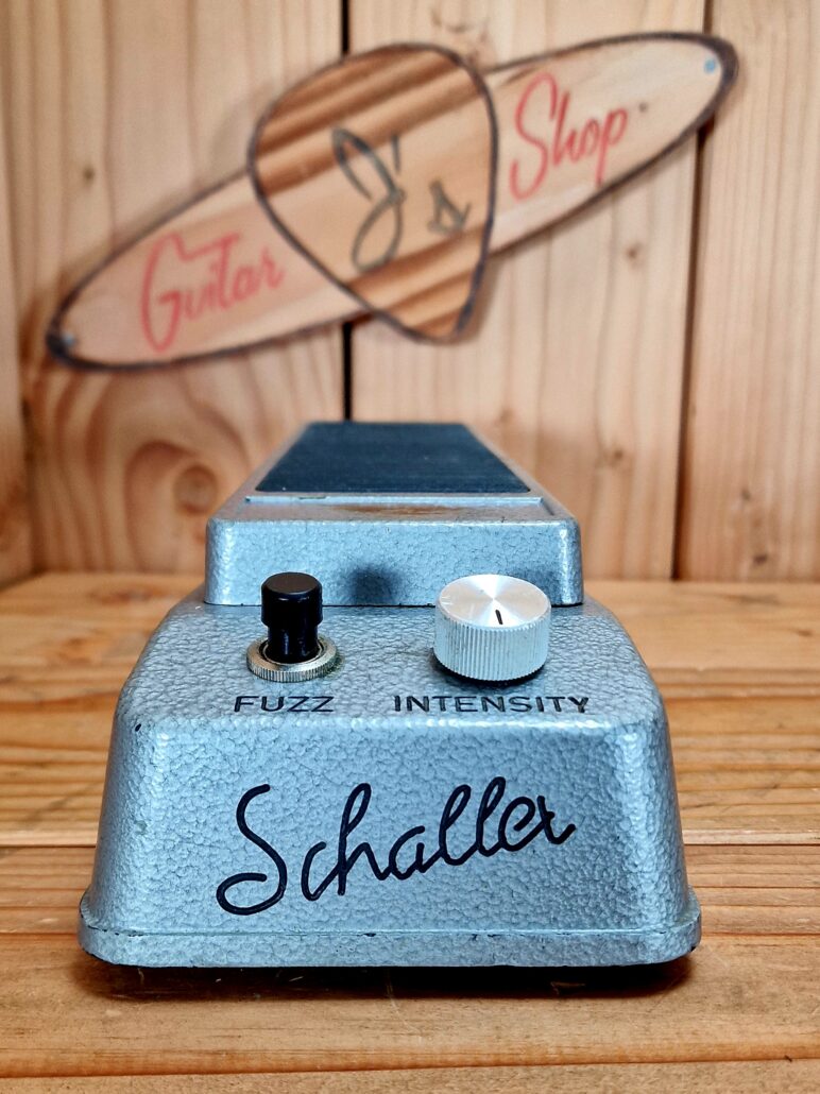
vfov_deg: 73.9
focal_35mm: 23
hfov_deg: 58.9
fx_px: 727
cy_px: 547
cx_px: 410
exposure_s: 1/100
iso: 50
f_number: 1.8
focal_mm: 6.4
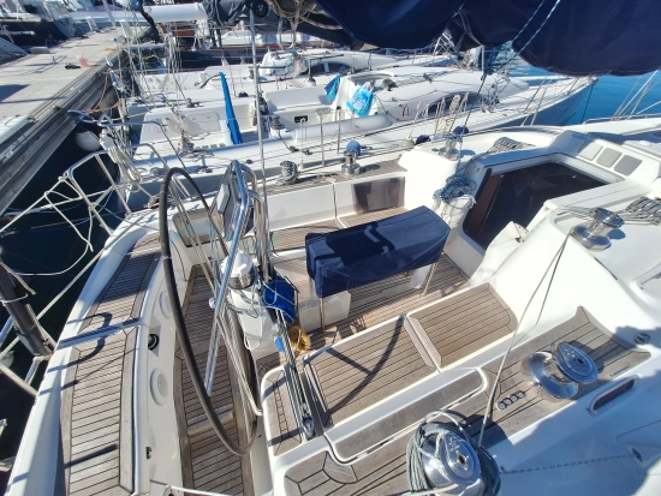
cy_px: 248
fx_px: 248
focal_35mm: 13
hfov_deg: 106.2
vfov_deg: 90.0
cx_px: 330
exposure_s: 1/3378
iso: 40
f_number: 2.2
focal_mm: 1.74
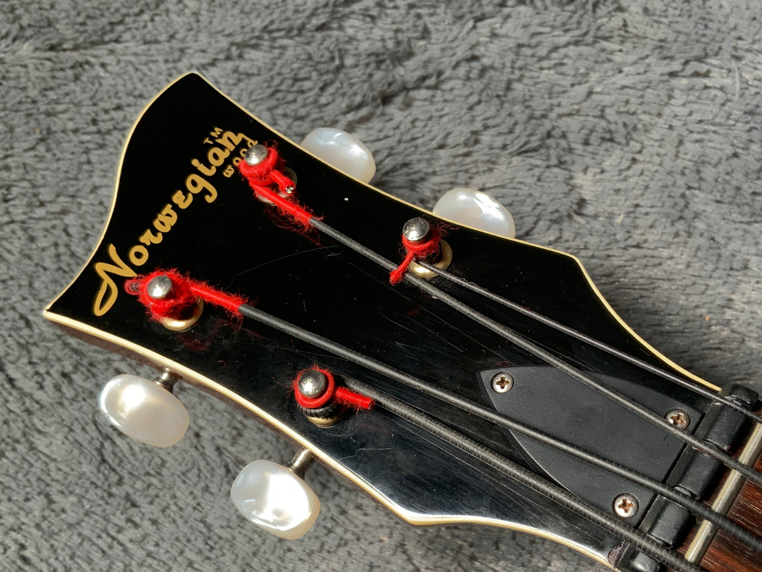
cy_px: 349
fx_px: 925
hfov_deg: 44.5
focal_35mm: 42
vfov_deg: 34.2
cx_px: 465
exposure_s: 1/104
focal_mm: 3
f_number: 1.8
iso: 50
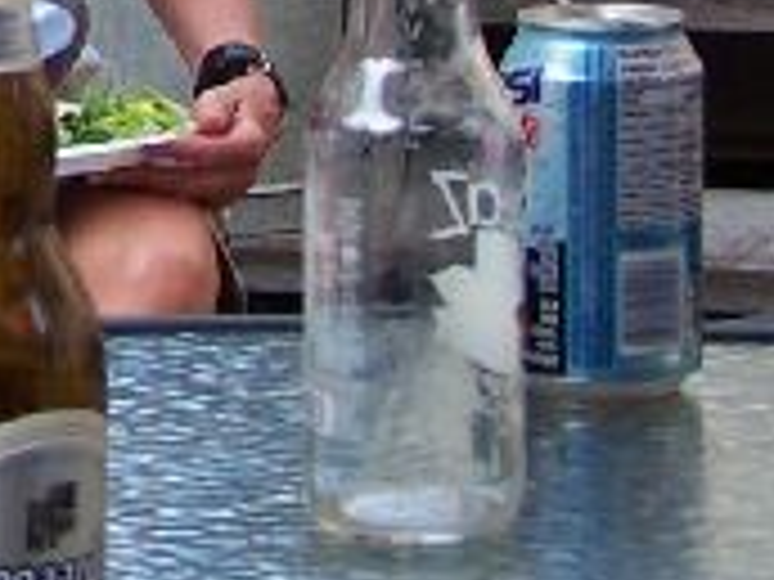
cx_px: -400
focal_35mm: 191
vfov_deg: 7.4
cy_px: -656
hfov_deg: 10.0
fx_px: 4271
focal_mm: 6.3
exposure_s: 1/125
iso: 80
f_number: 2.8
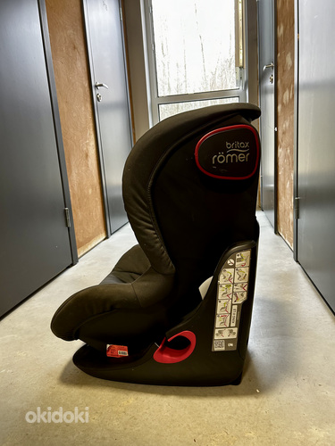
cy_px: 223
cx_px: 168
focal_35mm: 26
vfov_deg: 67.3
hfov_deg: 53.1
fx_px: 335
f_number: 1.5
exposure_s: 1/49
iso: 125
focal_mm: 5.7
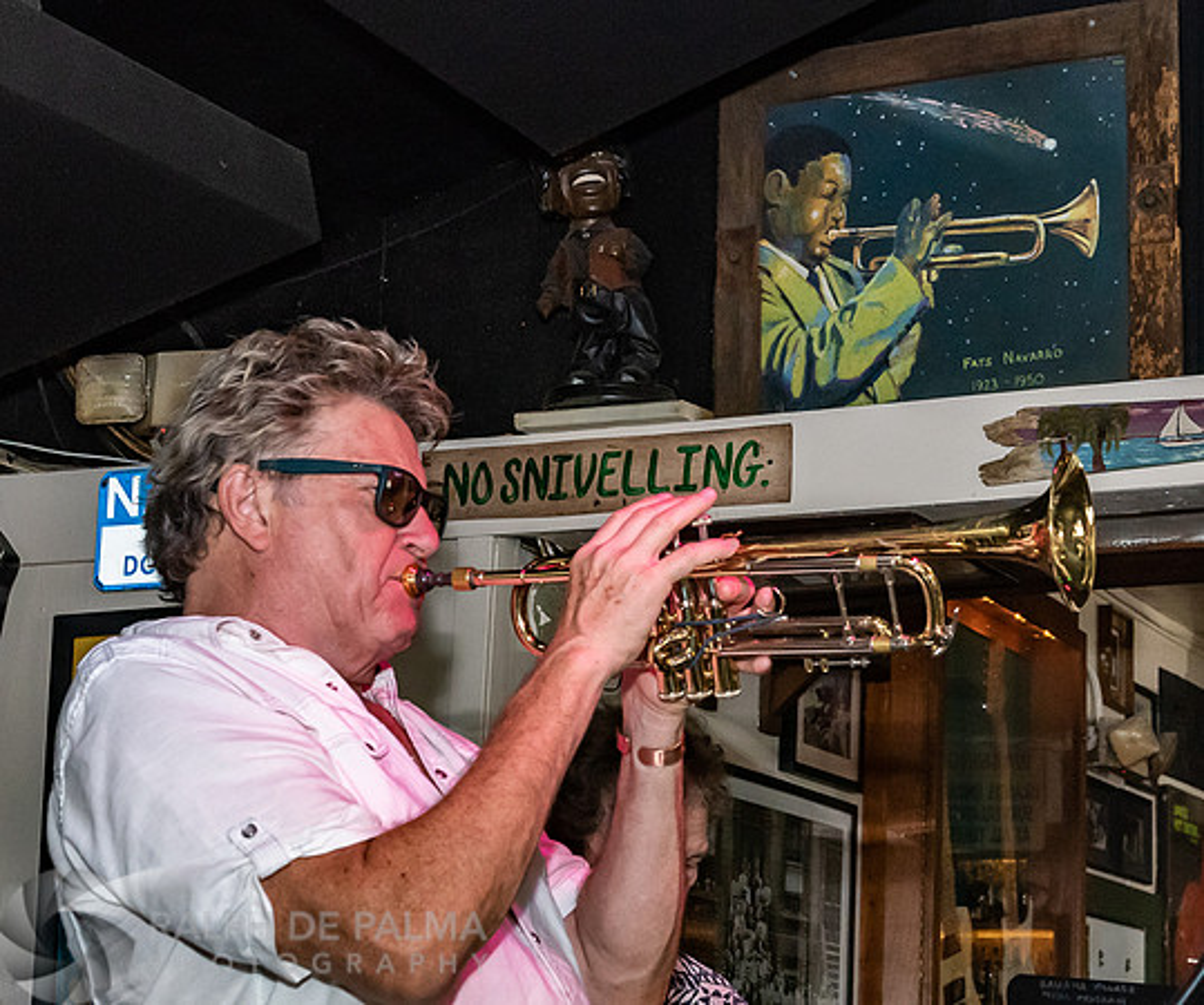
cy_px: 589
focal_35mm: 76
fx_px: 2740
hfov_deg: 24.7
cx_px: 801
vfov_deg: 20.8
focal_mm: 36
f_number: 5.6
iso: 1600
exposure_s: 1/200
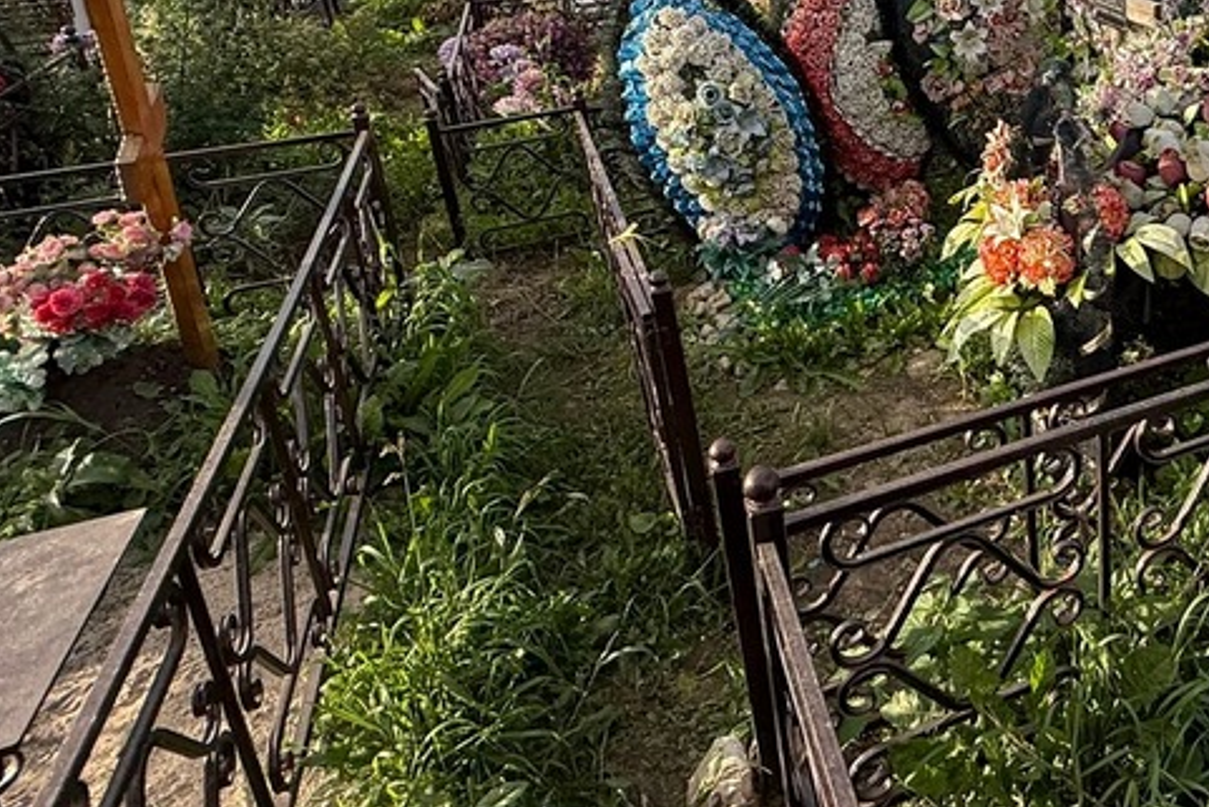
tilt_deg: -20.8
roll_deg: +1.1
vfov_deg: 39.9
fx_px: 1041
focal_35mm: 31
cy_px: 116
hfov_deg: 54.2
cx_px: 1041
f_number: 2.2
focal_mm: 2.22
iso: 50
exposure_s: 1/442
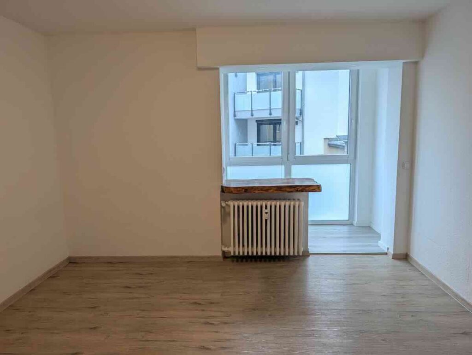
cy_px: 178
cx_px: 236
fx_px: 328
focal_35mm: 24
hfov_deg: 71.5
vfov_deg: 56.9
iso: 26
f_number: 1.68
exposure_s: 1/76.2
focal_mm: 6.9
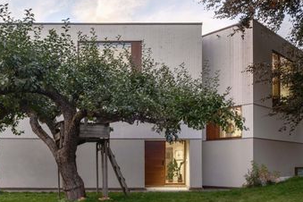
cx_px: 143
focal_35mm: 35
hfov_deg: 54.4
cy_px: 109
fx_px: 295
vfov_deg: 37.8
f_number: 8
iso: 125
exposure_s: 1/4
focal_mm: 18
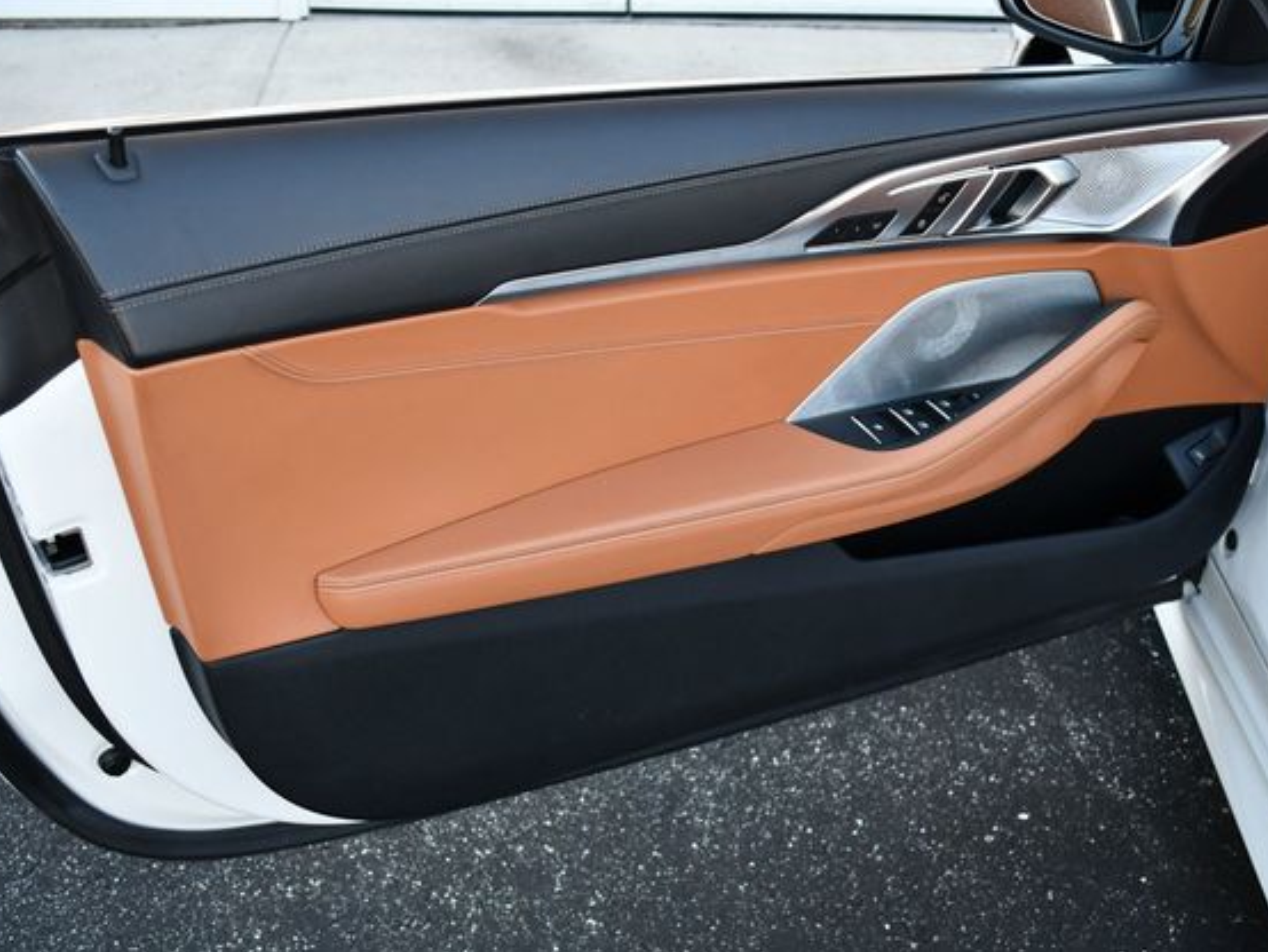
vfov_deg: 36.0
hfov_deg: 46.8
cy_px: 467
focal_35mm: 40
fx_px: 1466
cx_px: 661
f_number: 3.5
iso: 400
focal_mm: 18
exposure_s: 1/250
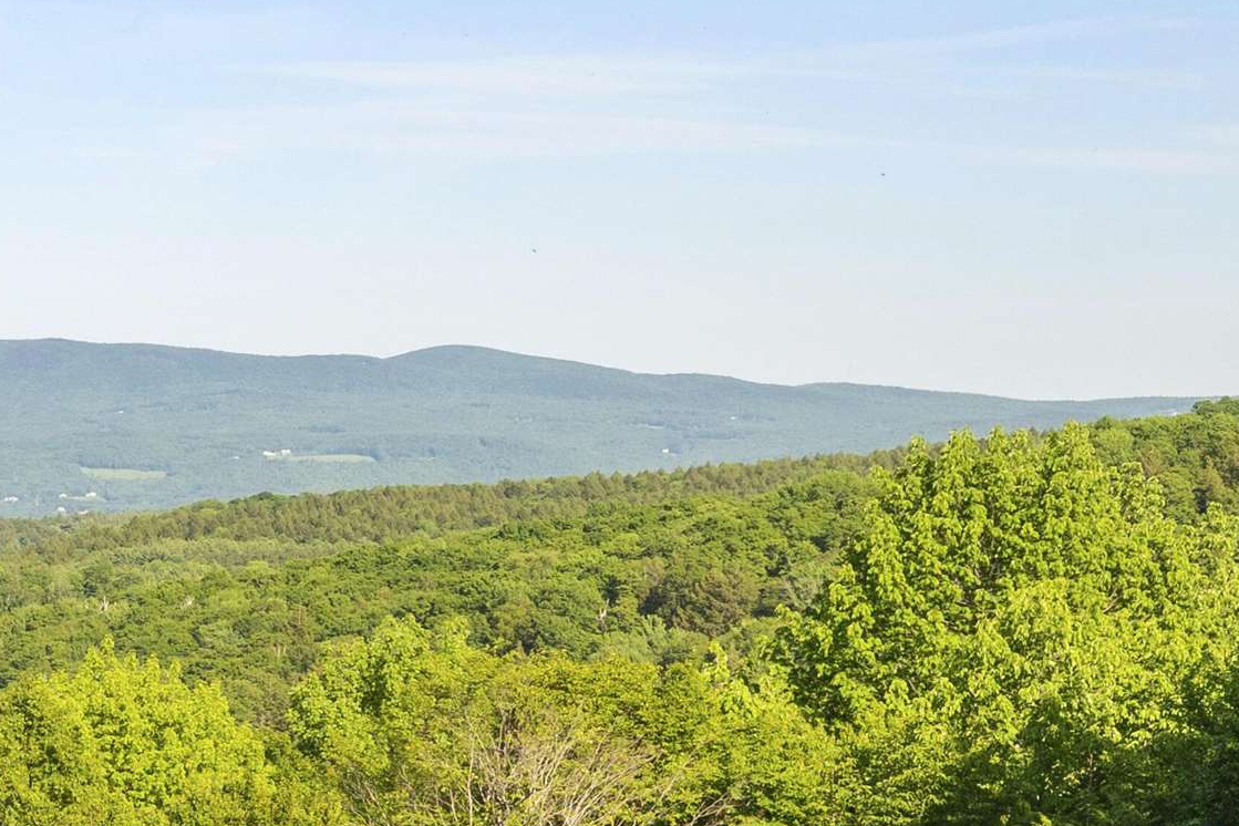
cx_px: -417
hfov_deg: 15.1
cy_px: 590
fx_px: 4439
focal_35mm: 129
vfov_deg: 10.6
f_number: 8
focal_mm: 31.5
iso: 320
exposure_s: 1/200
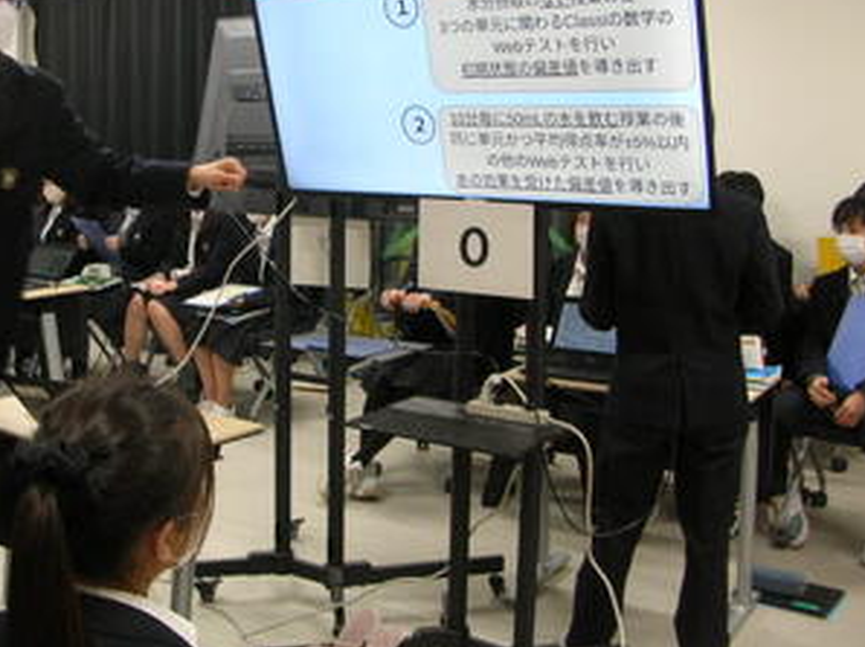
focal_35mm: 47
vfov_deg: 30.7
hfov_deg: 40.0
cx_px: 293
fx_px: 1174
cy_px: 255
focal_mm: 5.8
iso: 50
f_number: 2.8
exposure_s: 1/12
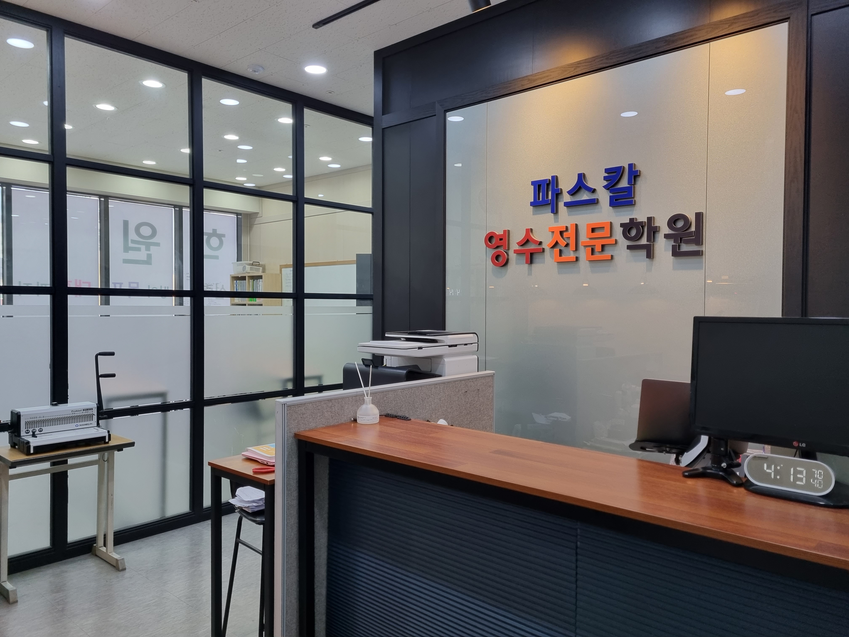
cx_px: 424
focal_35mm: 26
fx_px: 638
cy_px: 318
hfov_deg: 67.3
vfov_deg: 53.1
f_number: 1.8
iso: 160
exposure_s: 1/120
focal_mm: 5.4
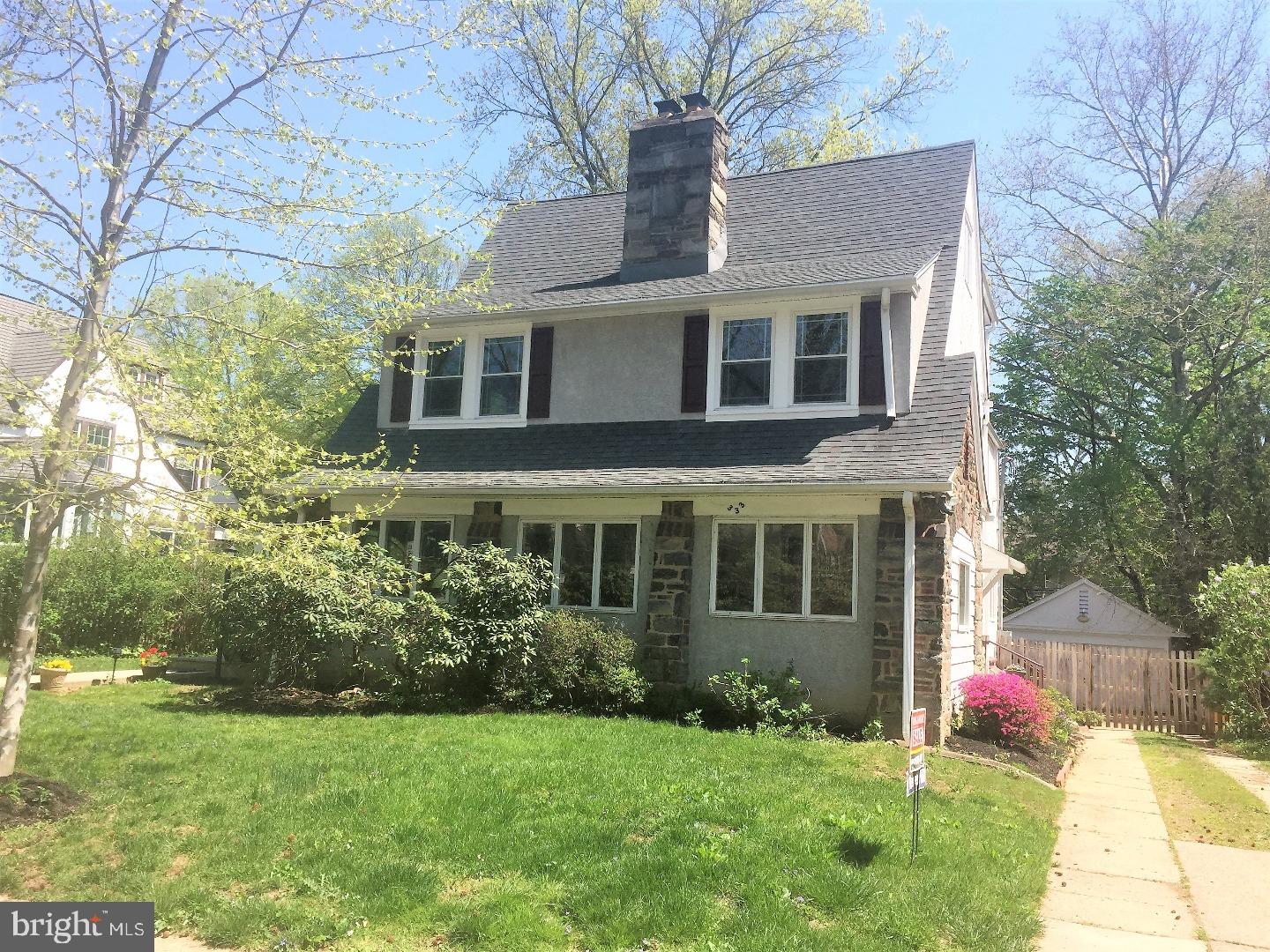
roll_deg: -1.9
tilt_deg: +6.4
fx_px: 1064
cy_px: 476
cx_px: 635
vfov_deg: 48.2
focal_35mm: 29
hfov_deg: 61.7
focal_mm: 4.15
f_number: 2.2
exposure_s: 1/1236
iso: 32
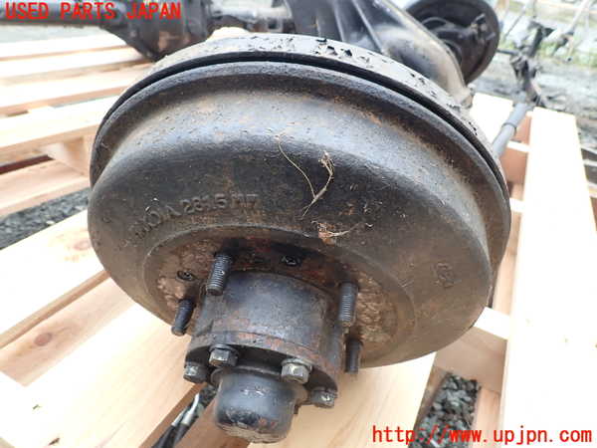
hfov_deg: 69.4
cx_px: 298
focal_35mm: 25
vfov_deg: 54.9
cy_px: 224
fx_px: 431
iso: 100
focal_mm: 4.5
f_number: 2.8
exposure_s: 1/200
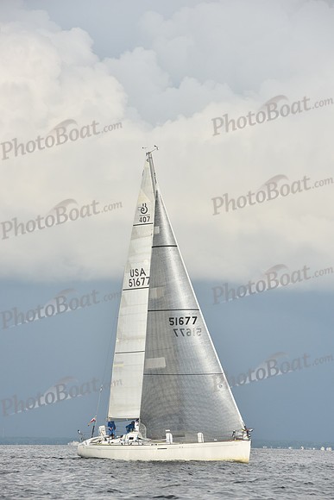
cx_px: 167
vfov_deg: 12.1
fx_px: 2364
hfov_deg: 8.1
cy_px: 250
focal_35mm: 170
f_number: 10
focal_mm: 170
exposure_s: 1/1250
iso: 250
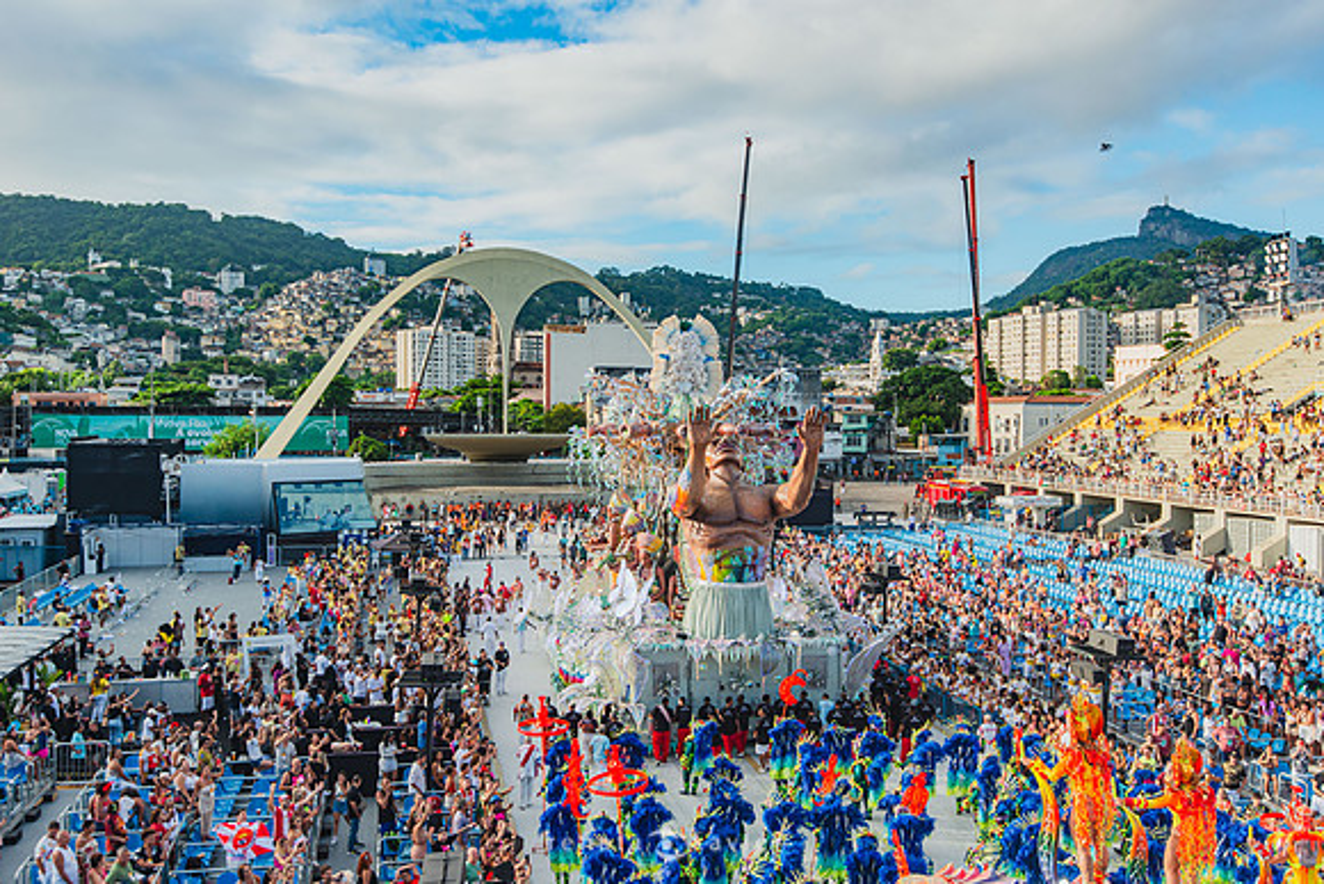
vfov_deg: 37.9
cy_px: 442
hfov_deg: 54.4
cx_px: 662
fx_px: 1287
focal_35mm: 35
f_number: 4
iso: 200
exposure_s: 1/1000
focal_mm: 35
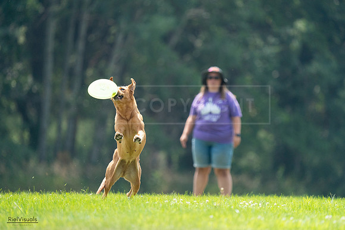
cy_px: 115
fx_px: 4850
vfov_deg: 2.7
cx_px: 172
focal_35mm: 506
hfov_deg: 4.1
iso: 3200
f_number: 6.3
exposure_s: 1/4000
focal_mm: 506
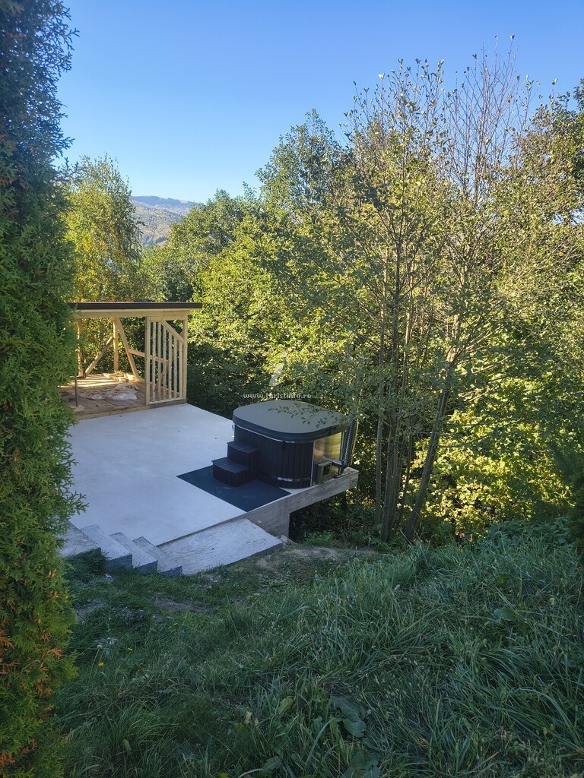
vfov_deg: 71.6
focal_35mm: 24
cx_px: 292
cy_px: 389
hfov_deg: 56.8
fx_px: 540
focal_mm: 5.56
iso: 101
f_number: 1.8
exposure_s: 1/757
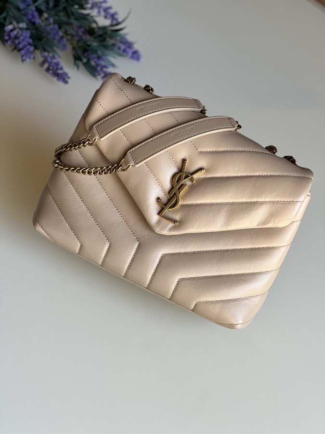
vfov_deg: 25.3
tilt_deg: -35.3
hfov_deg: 19.1
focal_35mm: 77
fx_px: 964
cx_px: 162
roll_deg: -25.0
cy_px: 217
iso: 50
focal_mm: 9
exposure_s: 1/121
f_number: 2.8
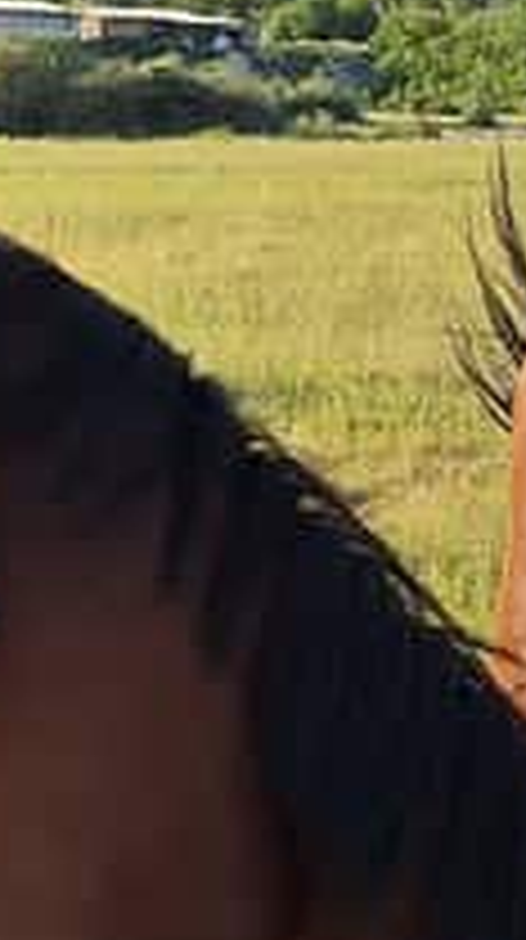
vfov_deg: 16.8
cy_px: 360
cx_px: 465
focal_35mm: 128
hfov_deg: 9.4
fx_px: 3185
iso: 40
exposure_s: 1/1381
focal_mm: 5.5
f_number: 1.8
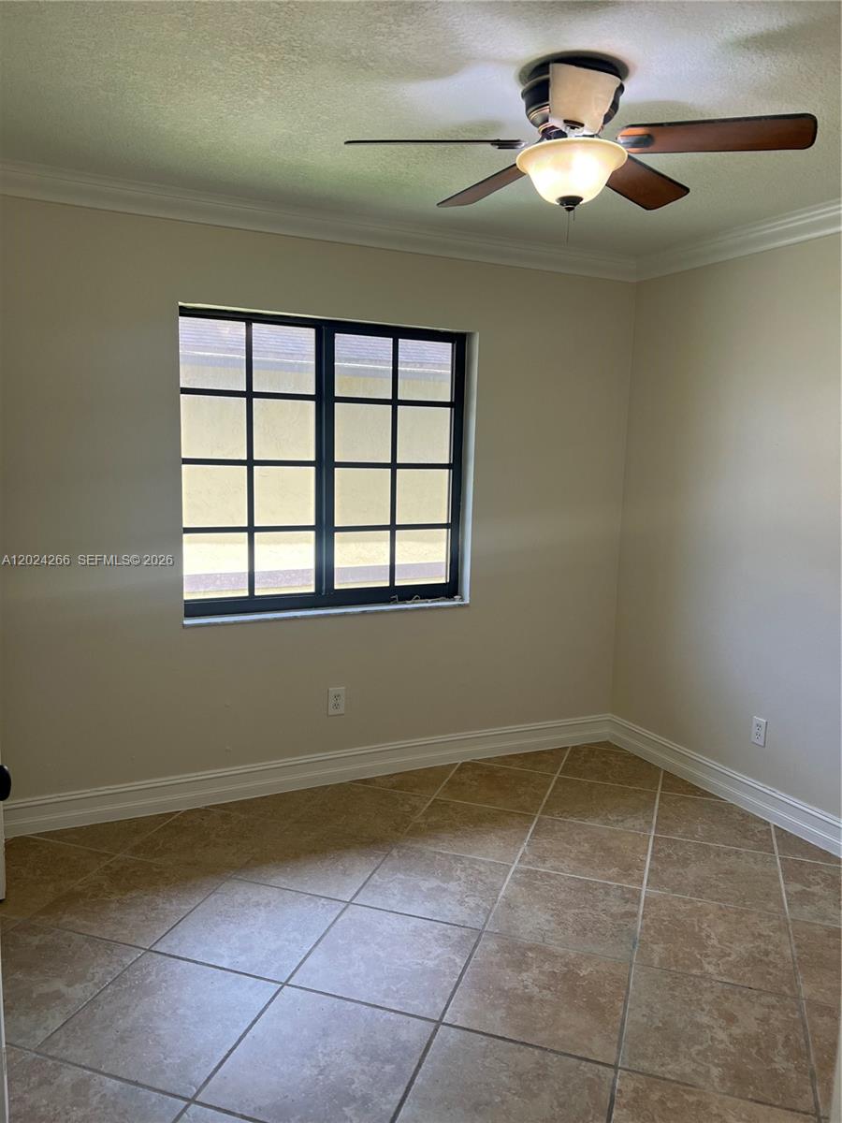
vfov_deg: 67.3
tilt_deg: -7.3
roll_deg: -1.3
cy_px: 562
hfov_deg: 53.1
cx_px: 421
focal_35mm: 26
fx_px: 843
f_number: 1.5
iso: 64
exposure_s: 1/156
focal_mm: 5.7
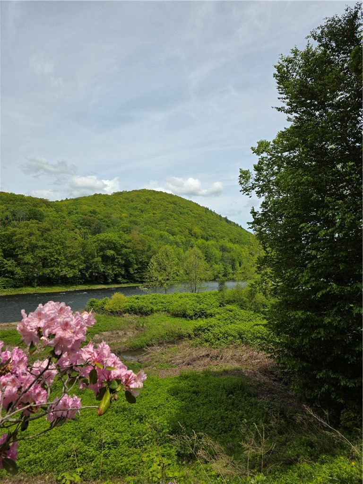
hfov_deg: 58.9
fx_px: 322
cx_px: 182
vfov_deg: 73.9
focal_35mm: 23
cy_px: 242
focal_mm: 6.3
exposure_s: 1/7626
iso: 80
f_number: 1.7
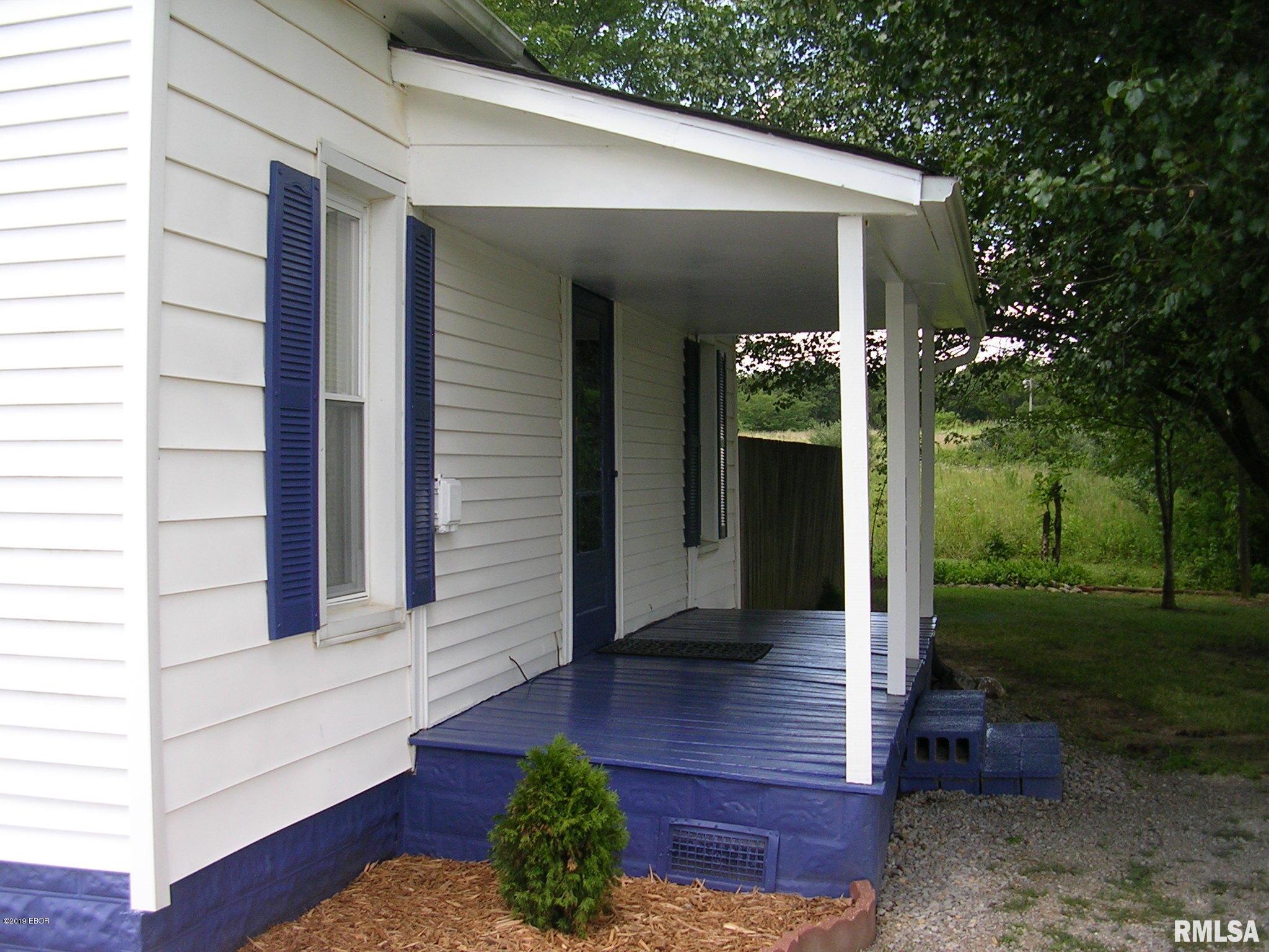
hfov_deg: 49.0
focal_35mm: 38
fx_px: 1393
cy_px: 476
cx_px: 634
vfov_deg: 37.7
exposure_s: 1/285
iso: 50
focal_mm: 5.8
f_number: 2.8
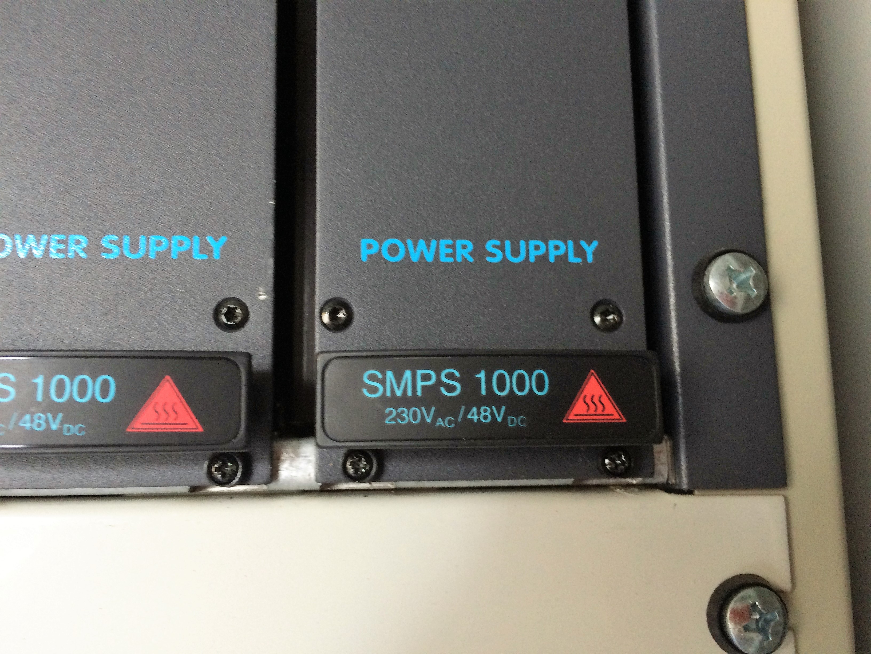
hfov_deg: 61.7
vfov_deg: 48.2
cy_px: 327
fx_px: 730
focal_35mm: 29
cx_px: 436
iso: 250
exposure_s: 1/33
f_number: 2.2
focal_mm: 4.15
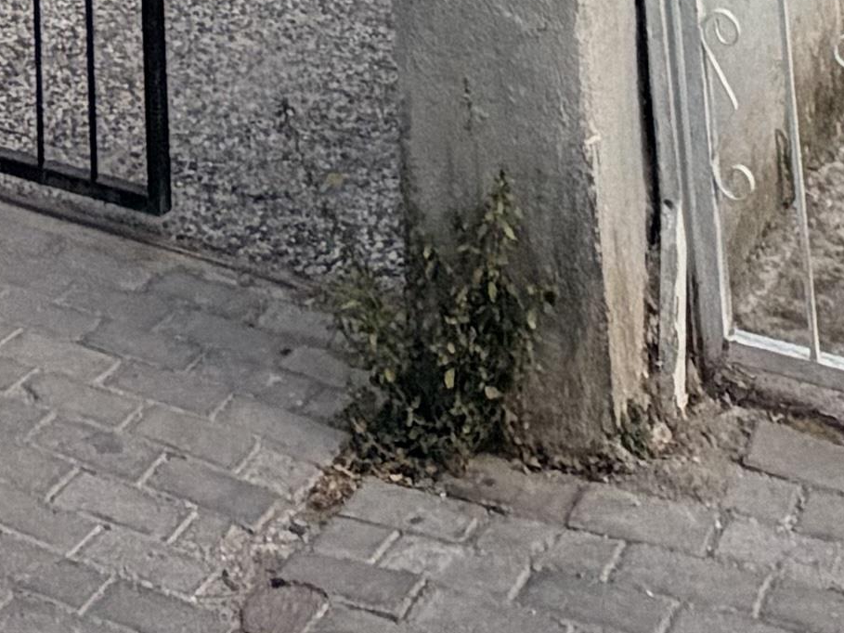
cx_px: -44
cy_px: -1278
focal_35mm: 88
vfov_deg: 10.9
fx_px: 2146
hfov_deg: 21.3
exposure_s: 1/121
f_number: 2.2
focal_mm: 2.22
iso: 80
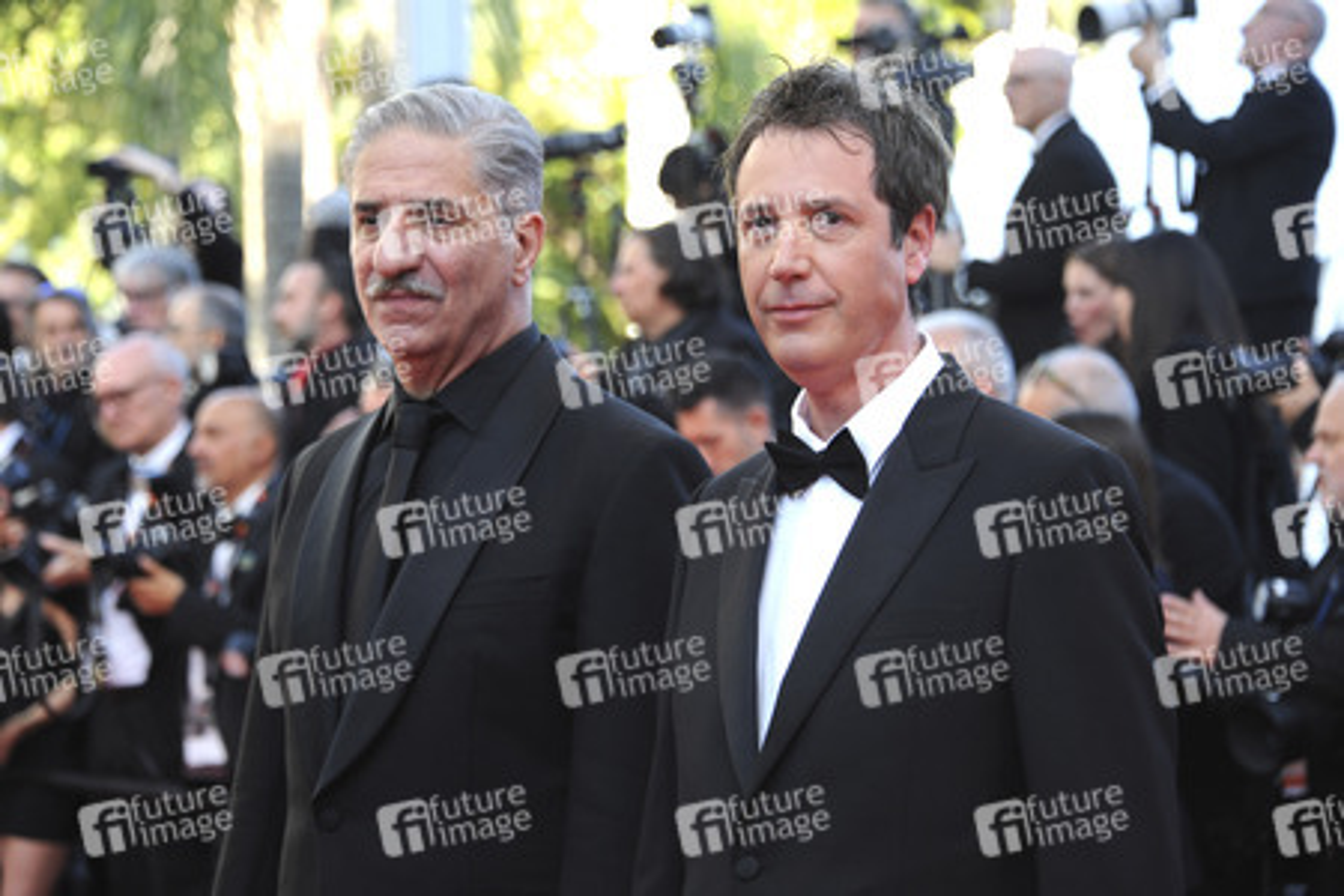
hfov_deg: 16.8
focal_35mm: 122
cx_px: 672
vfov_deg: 11.2
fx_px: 4554
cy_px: 448
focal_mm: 122
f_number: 5.6
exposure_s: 1/250
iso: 640
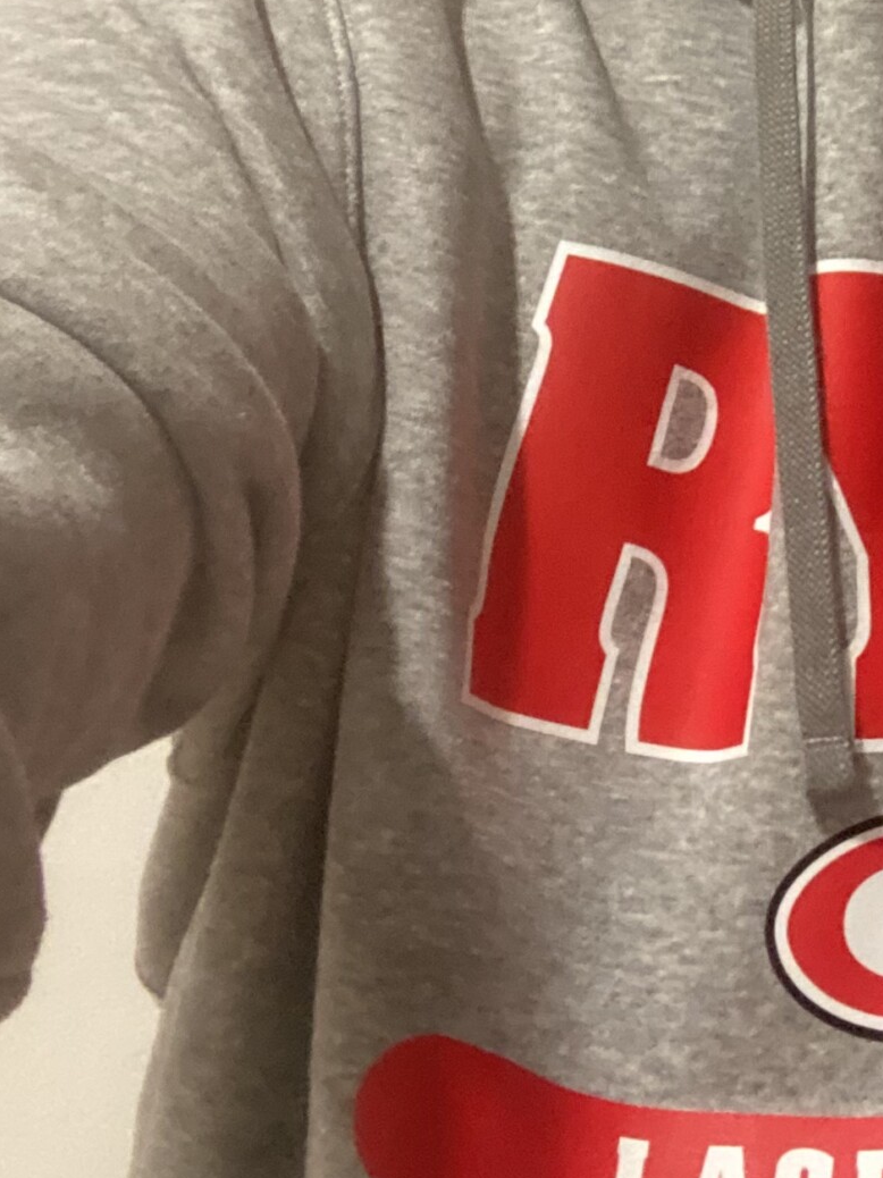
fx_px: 2518
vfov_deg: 24.2
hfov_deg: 19.2
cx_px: 923
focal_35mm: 74
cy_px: -196
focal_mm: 2.71
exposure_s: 1/30
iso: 500
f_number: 2.2
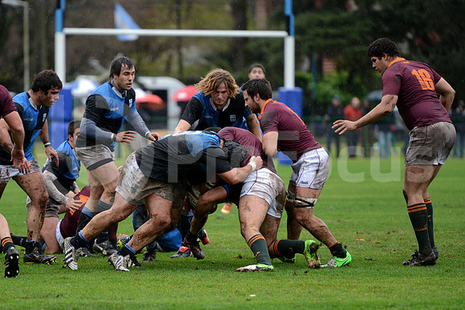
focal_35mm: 270
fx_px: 3488
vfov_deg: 5.1
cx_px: 232
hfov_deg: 7.6
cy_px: 155
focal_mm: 270
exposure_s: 1/500
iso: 1250
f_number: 4
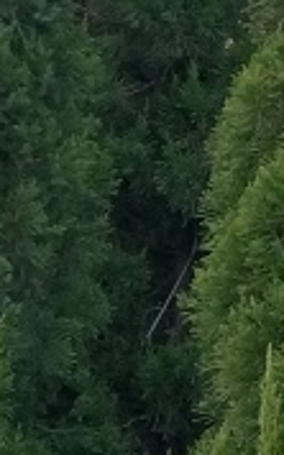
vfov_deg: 12.5
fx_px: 2047
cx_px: 952
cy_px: -24
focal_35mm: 165
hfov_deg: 6.9
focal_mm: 4.05
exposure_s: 1/50
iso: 194
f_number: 1.8
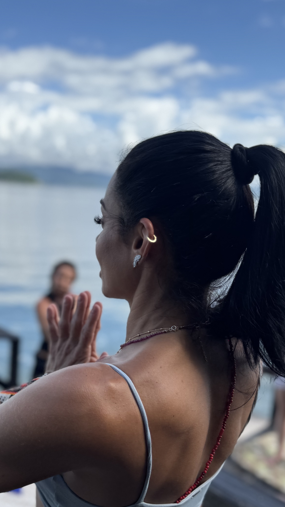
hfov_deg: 32.8
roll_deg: -2.5
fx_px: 484
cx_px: 122
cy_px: 287
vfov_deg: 55.1
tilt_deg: -10.9
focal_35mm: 36
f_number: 1.78
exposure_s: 1/2959
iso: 80
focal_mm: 6.76
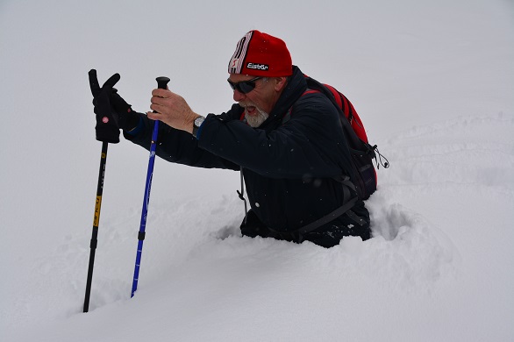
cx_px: 257
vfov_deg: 18.2
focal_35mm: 75
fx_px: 1070
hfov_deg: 27.0
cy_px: 171
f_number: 8
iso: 100
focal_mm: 50
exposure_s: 1/250
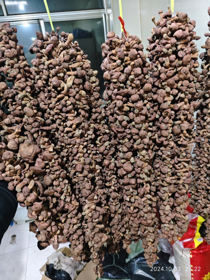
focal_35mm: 24
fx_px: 194
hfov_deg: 56.8
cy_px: 140
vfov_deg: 71.6
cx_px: 105
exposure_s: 1/50
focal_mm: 5.84
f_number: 1.6
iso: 800
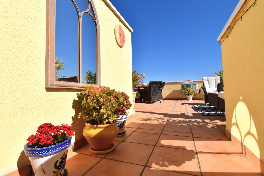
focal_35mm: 16
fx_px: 117
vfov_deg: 73.8
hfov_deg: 96.7
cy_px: 88
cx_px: 127
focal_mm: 10
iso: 200
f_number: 9
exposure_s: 1/800
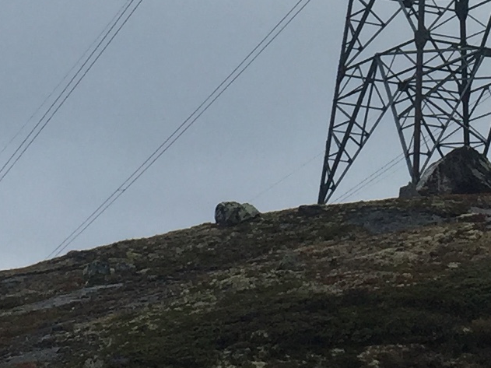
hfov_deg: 13.1
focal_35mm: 150
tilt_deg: +18.6
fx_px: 2127
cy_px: -114
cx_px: 405
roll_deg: -0.5
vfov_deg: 9.7
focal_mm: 4.15
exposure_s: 1/719
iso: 32
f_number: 2.2
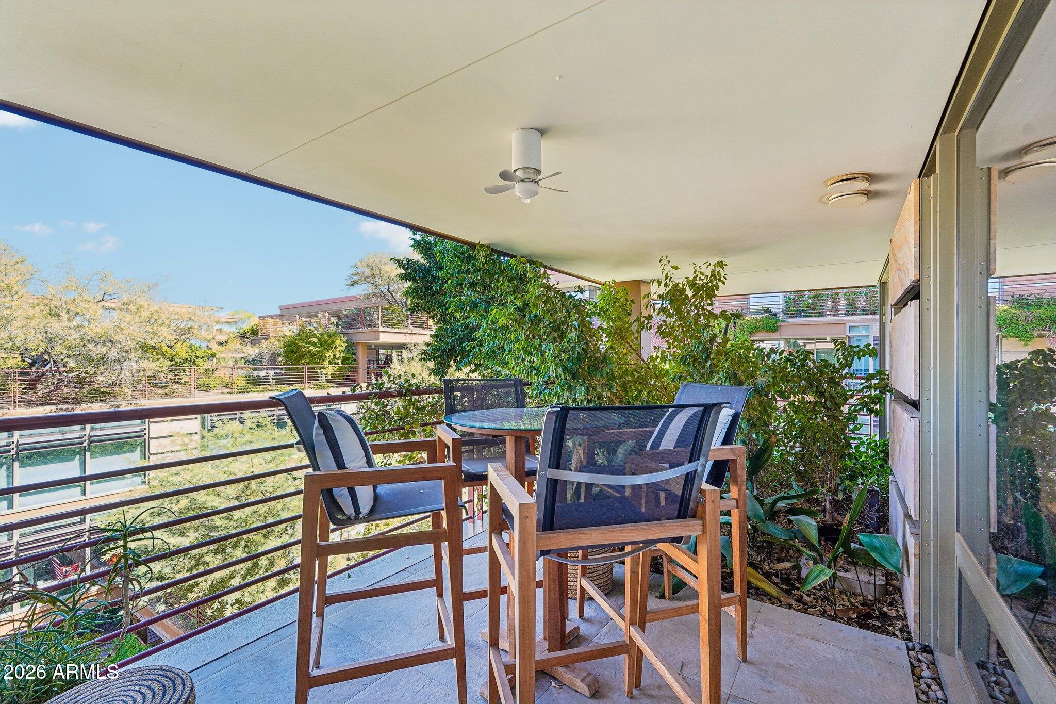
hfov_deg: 95.0
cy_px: 352
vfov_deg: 72.0
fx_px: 484
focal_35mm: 16
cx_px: 528
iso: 400
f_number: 8
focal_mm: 16.5
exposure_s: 1/40
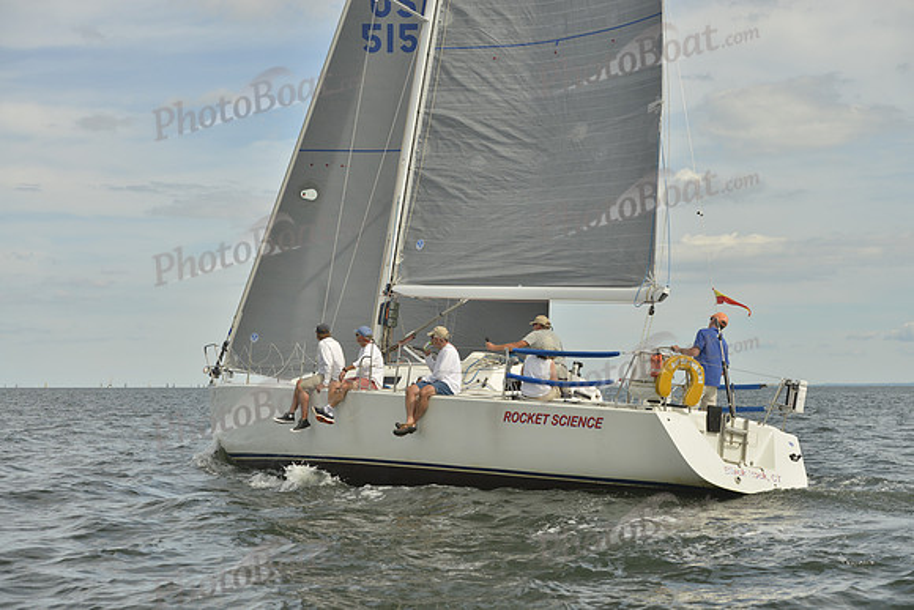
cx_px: 457
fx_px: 1778
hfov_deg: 28.8
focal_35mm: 70
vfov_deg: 19.5
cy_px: 305
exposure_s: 1/1000
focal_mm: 70
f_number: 7.1
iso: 200
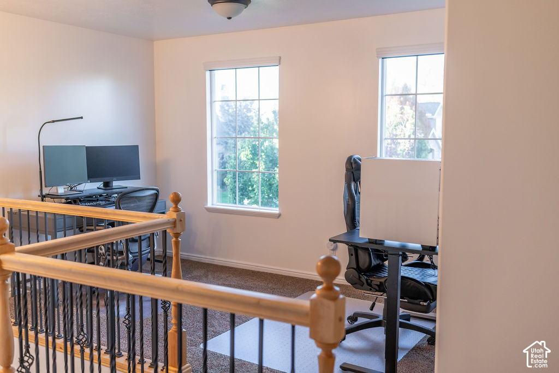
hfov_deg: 54.1
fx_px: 547
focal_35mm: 35
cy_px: 186
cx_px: 280
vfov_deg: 37.6
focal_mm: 35
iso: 640
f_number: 3.2
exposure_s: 1/250
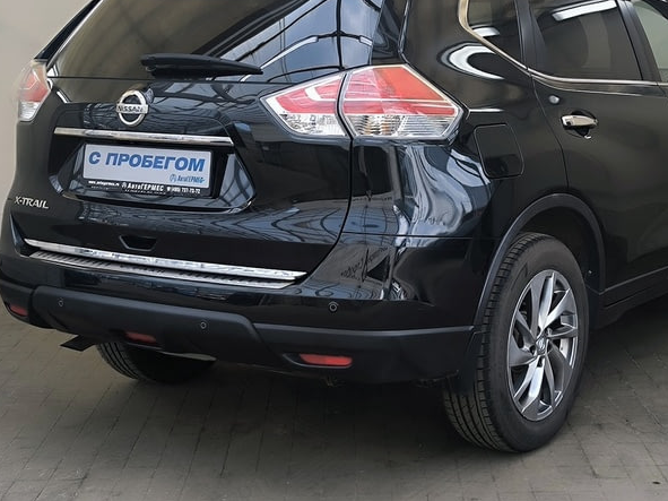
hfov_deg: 30.2
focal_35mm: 64
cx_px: 411
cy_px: 209
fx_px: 1235
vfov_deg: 22.9
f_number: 1.9
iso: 50
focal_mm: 6.92
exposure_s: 1/163
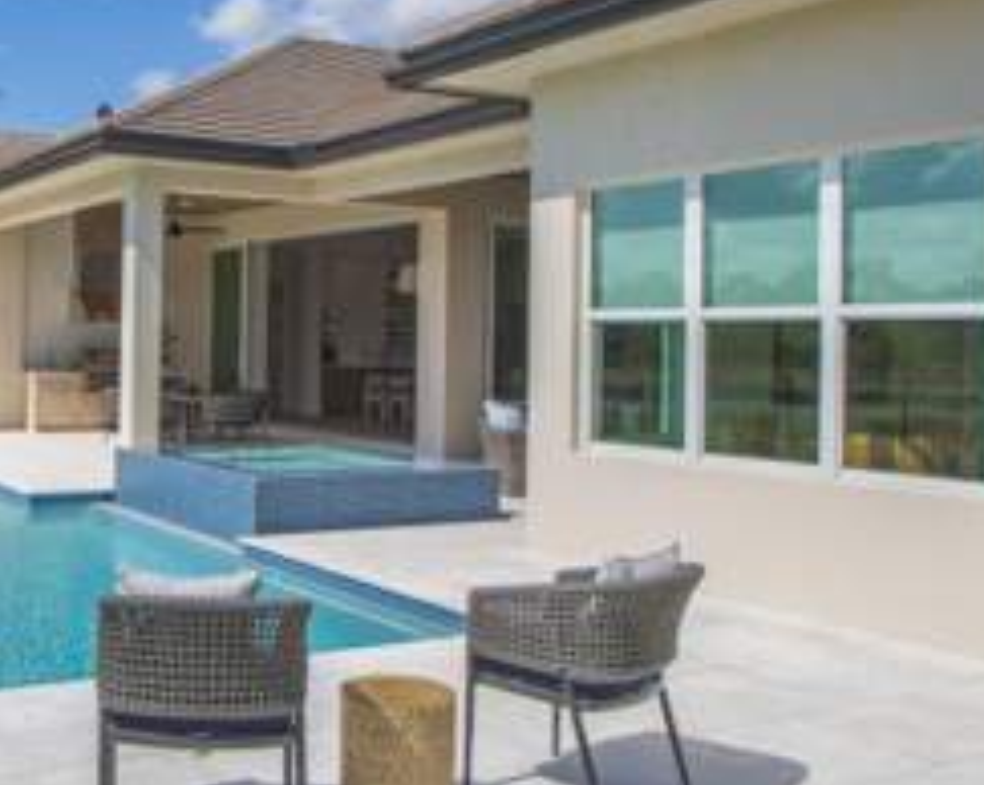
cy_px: 303
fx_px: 1135
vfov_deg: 38.0
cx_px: 186
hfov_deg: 44.4
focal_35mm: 39
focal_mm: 14
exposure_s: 1/1600
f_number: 6.3
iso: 320
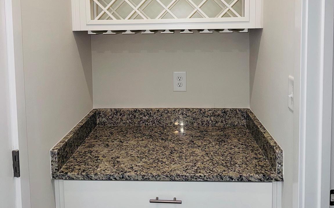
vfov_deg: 35.9
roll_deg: +0.5
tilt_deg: -4.2
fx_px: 309
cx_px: 167
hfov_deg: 56.7
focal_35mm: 34
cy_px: 39
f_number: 1.78
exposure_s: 1/120
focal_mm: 6.76
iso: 64
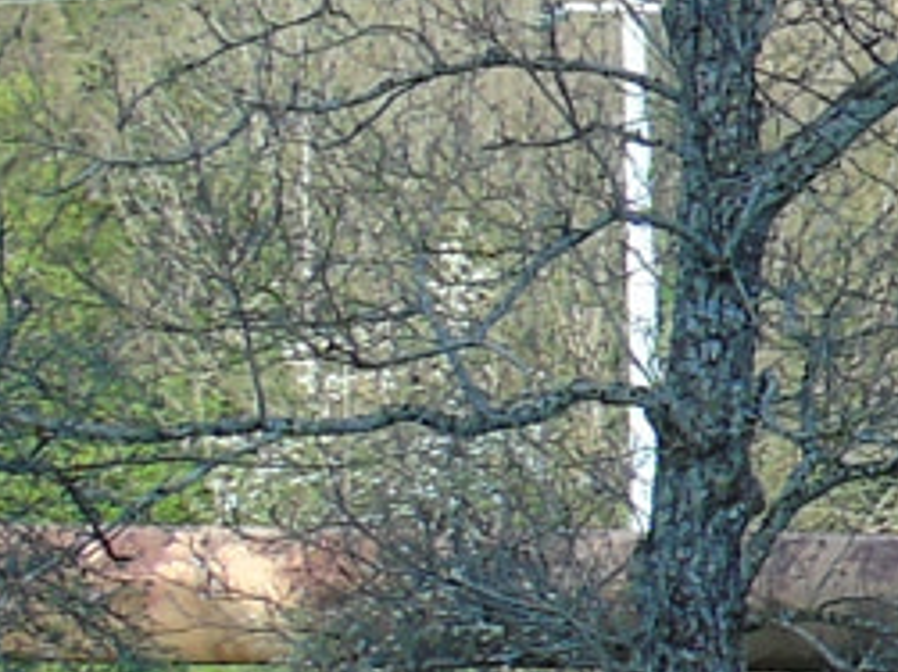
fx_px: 6612
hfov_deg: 7.0
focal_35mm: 255
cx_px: 2601
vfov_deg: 5.8
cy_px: 529
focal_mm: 7.1
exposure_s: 1/200
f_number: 3.9
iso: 80
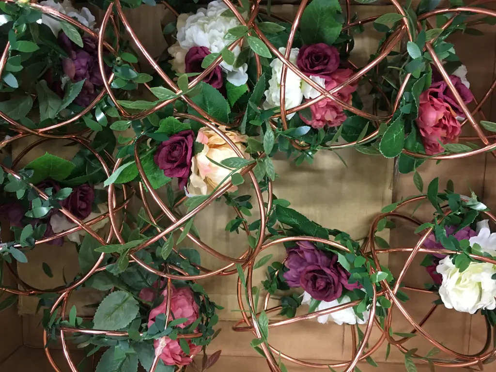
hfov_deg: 61.7
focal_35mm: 29
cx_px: 248
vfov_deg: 48.2
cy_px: 186
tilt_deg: -80.9
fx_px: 416
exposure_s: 1/17
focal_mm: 4.15
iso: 100
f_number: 2.2
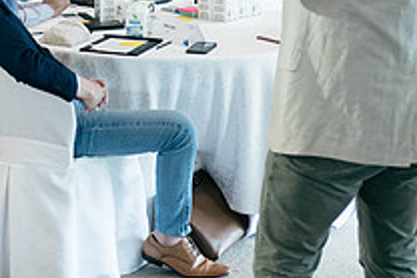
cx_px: -16
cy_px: 47
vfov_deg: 12.1
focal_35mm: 113
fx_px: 1310
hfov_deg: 17.6
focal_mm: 19
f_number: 1.7
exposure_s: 1/80
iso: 320
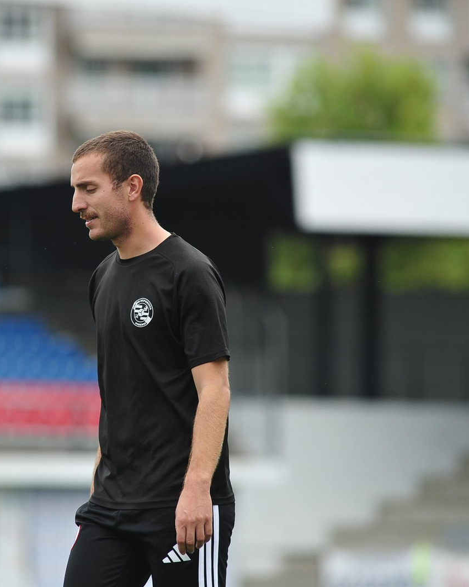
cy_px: 293
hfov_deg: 3.7
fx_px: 7355
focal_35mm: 424
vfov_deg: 4.6
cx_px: 118
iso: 500
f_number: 4
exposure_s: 1/1000
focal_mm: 300
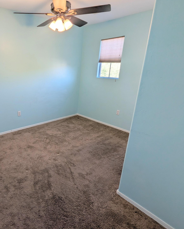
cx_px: 46
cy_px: 114
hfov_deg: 61.8
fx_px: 143
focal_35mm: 21
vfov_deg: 77.6
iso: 52
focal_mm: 2.35
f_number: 2.2
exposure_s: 1/120
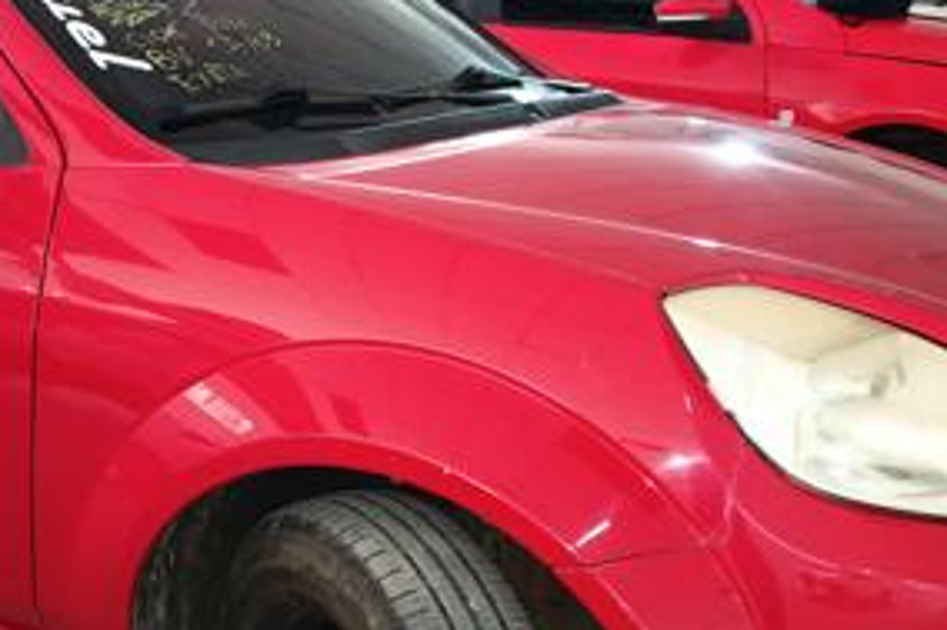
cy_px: 367
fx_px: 1604
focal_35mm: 61
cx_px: 203
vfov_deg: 22.2
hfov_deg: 32.1
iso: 100
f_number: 1.8
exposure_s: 1/40
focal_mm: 4.81
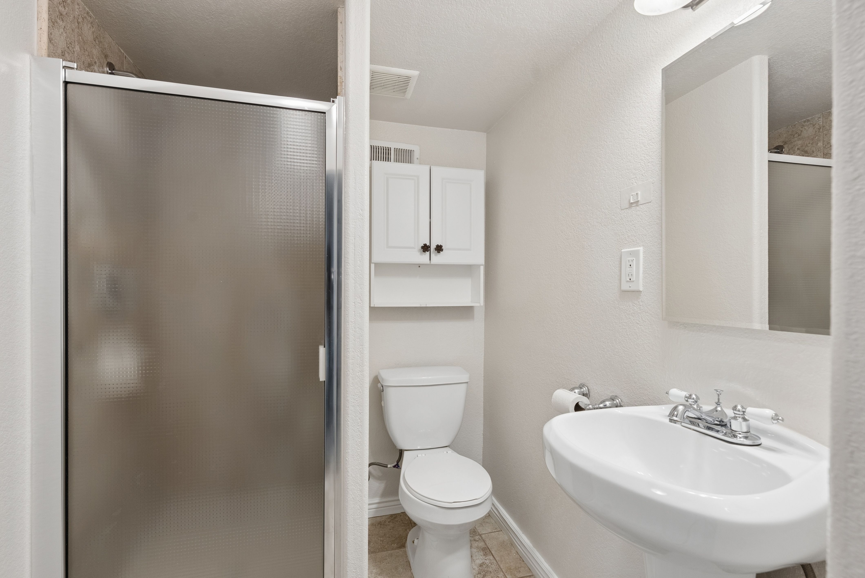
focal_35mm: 16
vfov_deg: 73.8
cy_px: 289
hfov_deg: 96.7
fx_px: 385
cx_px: 432
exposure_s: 1/40
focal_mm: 16
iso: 640
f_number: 8
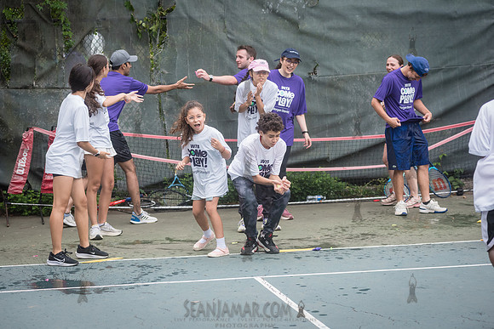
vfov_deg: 13.0
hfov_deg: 19.5
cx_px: 247
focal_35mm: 105
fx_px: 1441
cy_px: 164
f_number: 5
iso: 1250
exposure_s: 1/1250
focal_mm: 105
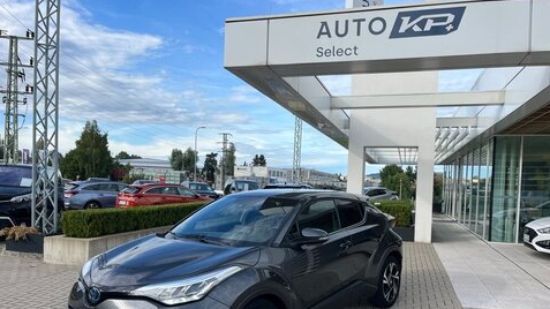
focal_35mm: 29
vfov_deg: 39.8
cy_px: 199
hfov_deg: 66.1
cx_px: 279
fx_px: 423
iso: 50
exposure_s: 1/1992
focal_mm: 5.1
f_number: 1.6
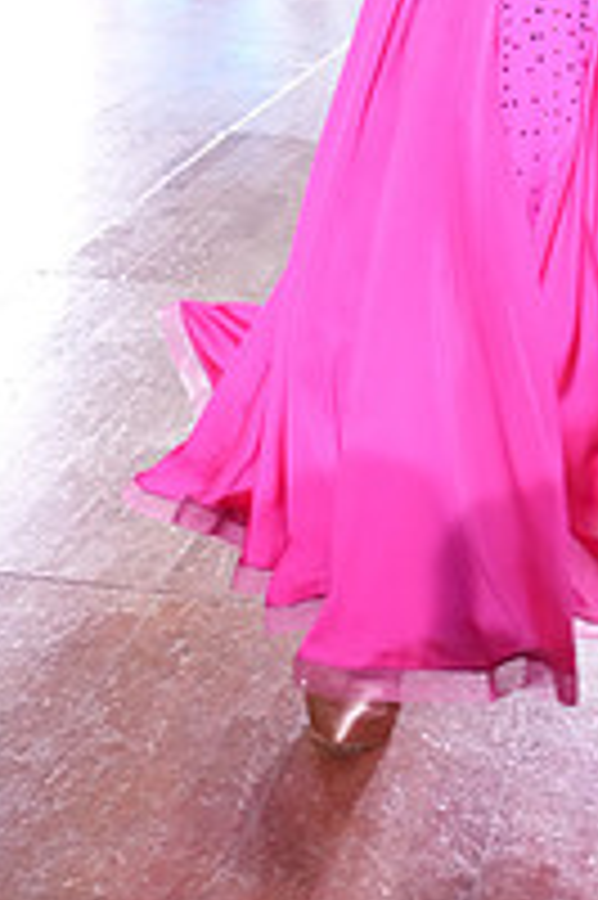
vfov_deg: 20.3
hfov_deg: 14.3
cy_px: -225
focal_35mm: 93
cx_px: 677
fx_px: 2321
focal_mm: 32
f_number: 5
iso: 5000
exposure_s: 1/320
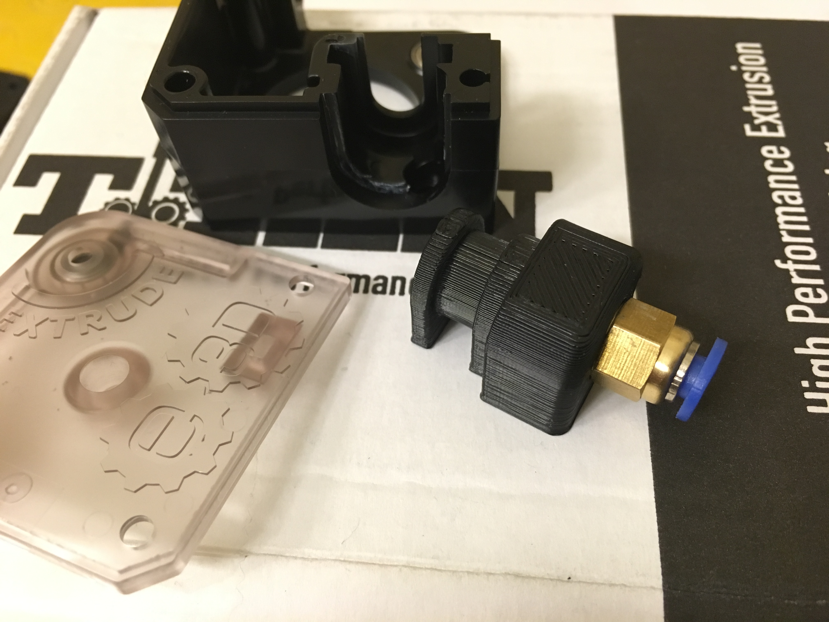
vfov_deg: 48.2
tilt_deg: -55.6
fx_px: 695
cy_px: 311
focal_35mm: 29
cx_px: 414
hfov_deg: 61.7
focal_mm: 4.15
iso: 200
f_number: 2.2
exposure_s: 1/17
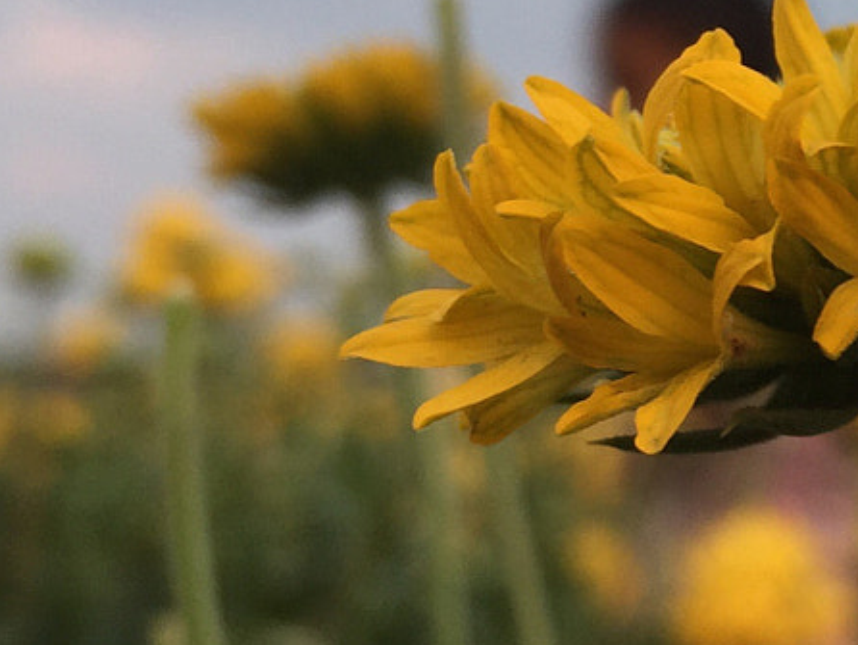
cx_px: 977
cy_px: 146
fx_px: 2579
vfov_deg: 14.2
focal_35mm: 104
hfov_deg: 18.1
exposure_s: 1/50
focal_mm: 4.15
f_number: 2.2
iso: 32
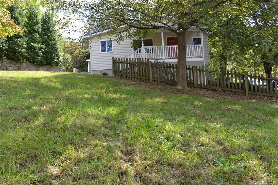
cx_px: 139
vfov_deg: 47.9
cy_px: 92
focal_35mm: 27
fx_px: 208
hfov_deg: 67.4
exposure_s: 1/60
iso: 100
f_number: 5.6
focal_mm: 18
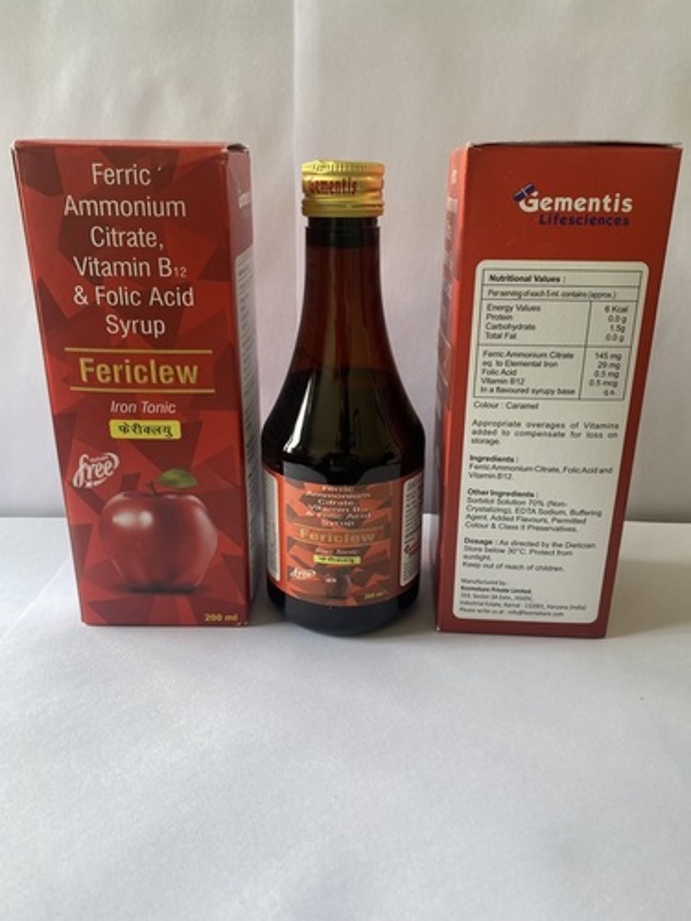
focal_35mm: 26
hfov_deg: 53.1
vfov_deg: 67.3
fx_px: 692
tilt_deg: -19.5
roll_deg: -0.3
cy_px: 460
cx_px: 346
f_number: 1.8
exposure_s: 1/100
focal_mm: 4.25
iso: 80
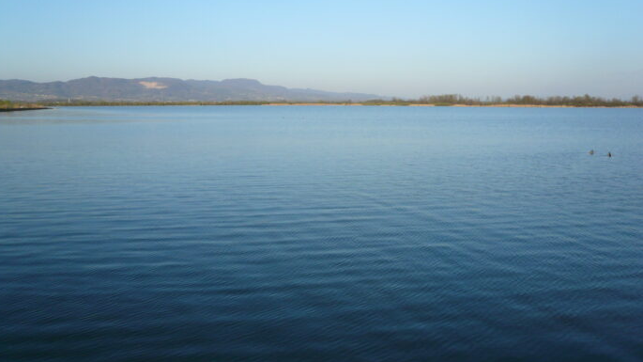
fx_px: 528
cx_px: 318
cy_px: 158
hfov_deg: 62.6
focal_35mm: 31
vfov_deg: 37.7
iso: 100
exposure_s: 1/800
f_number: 2.8
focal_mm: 4.6
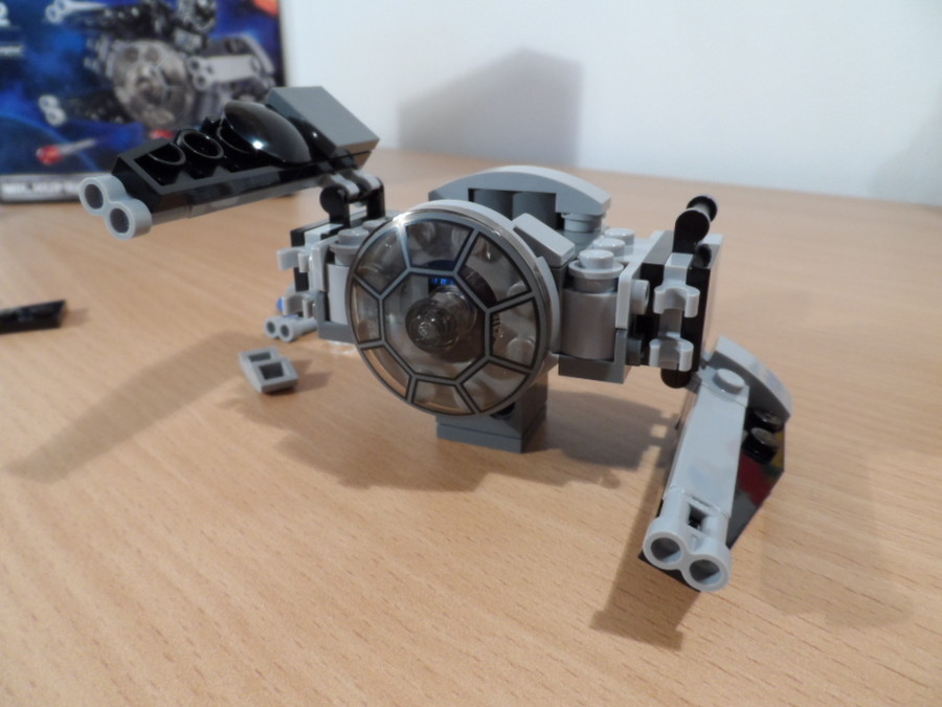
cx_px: 471
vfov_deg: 56.8
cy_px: 354
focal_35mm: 24
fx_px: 653
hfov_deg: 71.6
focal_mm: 4
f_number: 3.2
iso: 200
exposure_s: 1/20
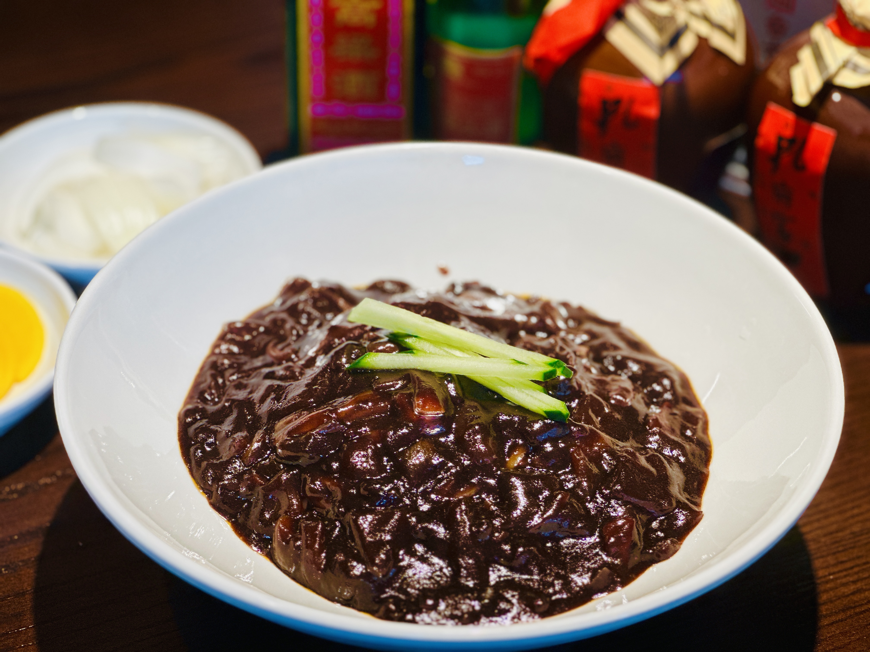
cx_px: 435
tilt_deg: -36.2
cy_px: 326
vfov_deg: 19.1
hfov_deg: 25.3
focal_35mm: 77
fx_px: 1935
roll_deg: -1.4
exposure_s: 1/120
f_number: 2.8
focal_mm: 9
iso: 100
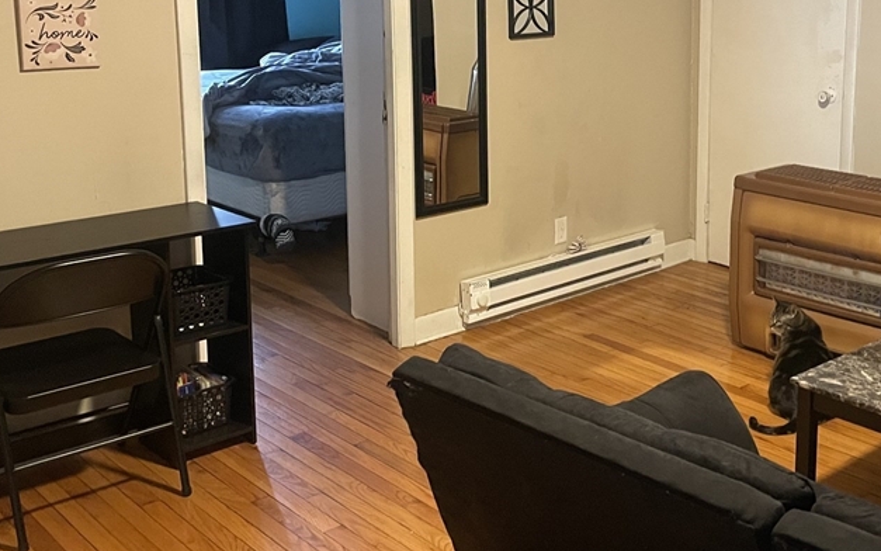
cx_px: 611
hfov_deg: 43.5
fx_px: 1081
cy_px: 163
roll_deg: +0.2
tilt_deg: -9.5
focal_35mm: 45
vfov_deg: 28.3
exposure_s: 1/40
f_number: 1.6
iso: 500
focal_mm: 4.2
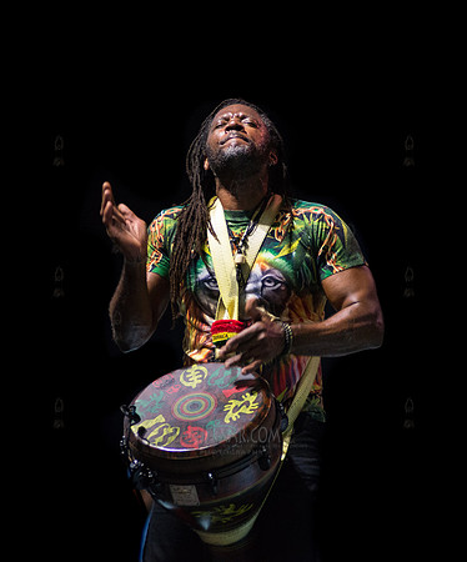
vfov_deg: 8.9
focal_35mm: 215
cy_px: 281
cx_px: 251
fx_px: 3626
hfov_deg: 7.4
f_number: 2.8
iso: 4000
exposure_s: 1/320
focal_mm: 155
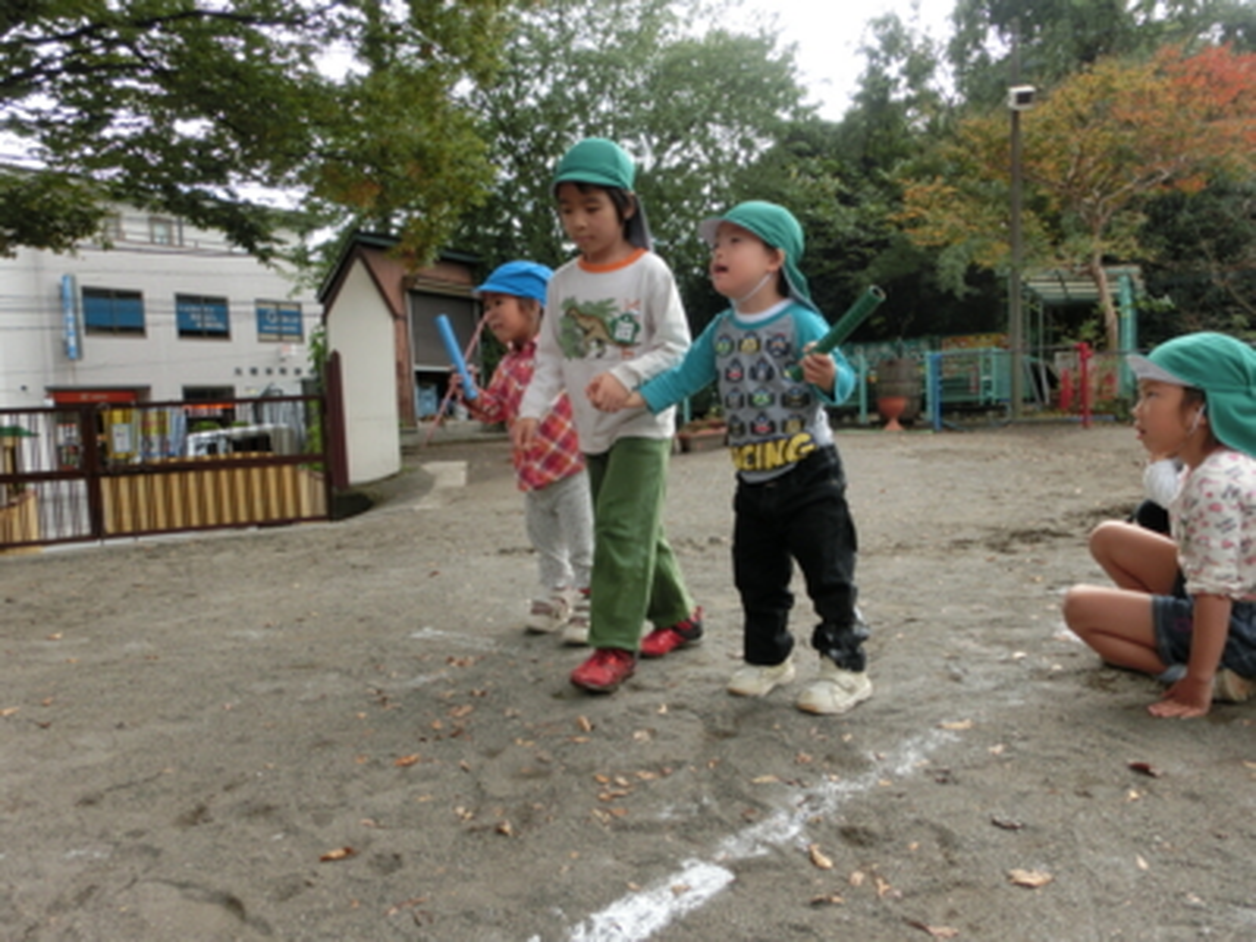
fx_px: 871
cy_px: 471
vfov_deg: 56.8
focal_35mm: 24
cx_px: 628
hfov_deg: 71.6
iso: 80
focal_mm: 4.24
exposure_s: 1/400
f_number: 3
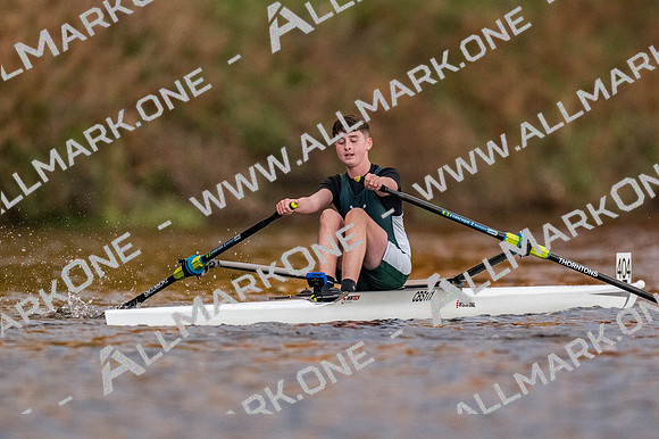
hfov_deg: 2.3
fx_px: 16465
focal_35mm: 900
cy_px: 220
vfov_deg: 1.5
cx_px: 330
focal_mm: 600
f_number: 4
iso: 4500
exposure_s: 1/2000
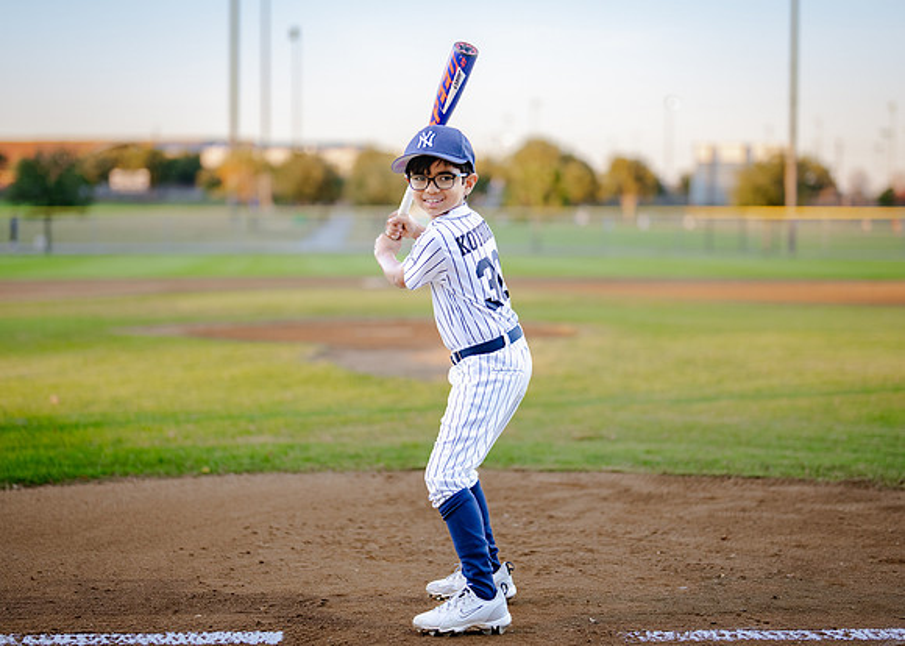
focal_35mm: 68
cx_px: 436
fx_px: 1749
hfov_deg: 29.0
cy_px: 327
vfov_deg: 20.9
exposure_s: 1/1000
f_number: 1.2
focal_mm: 50
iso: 250
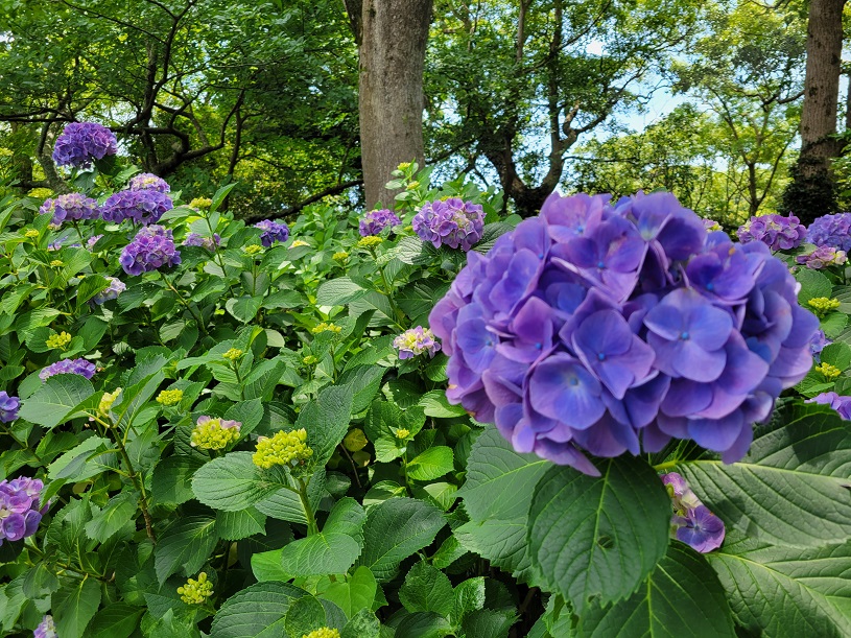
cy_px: 319
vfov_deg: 53.1
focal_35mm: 26
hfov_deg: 67.3
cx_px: 426
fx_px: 639
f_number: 1.8
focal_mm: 5.4
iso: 40
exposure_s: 1/452
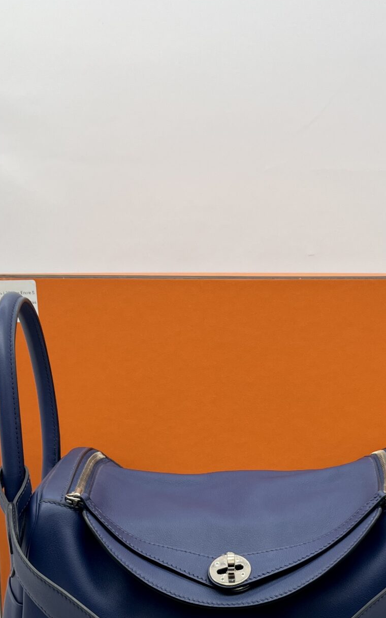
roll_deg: +0.3
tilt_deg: -13.6
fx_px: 976
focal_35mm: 58
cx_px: 240
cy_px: 538
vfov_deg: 33.5
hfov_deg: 22.3
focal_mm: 5.7
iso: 32
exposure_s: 1/108
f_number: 1.5
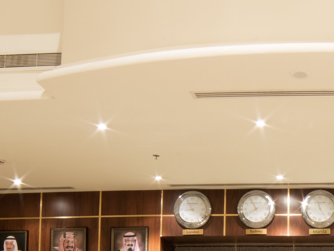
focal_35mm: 57
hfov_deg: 31.1
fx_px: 550
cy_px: 324
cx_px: 342
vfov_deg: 22.9
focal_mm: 14
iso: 320
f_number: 22
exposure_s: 6
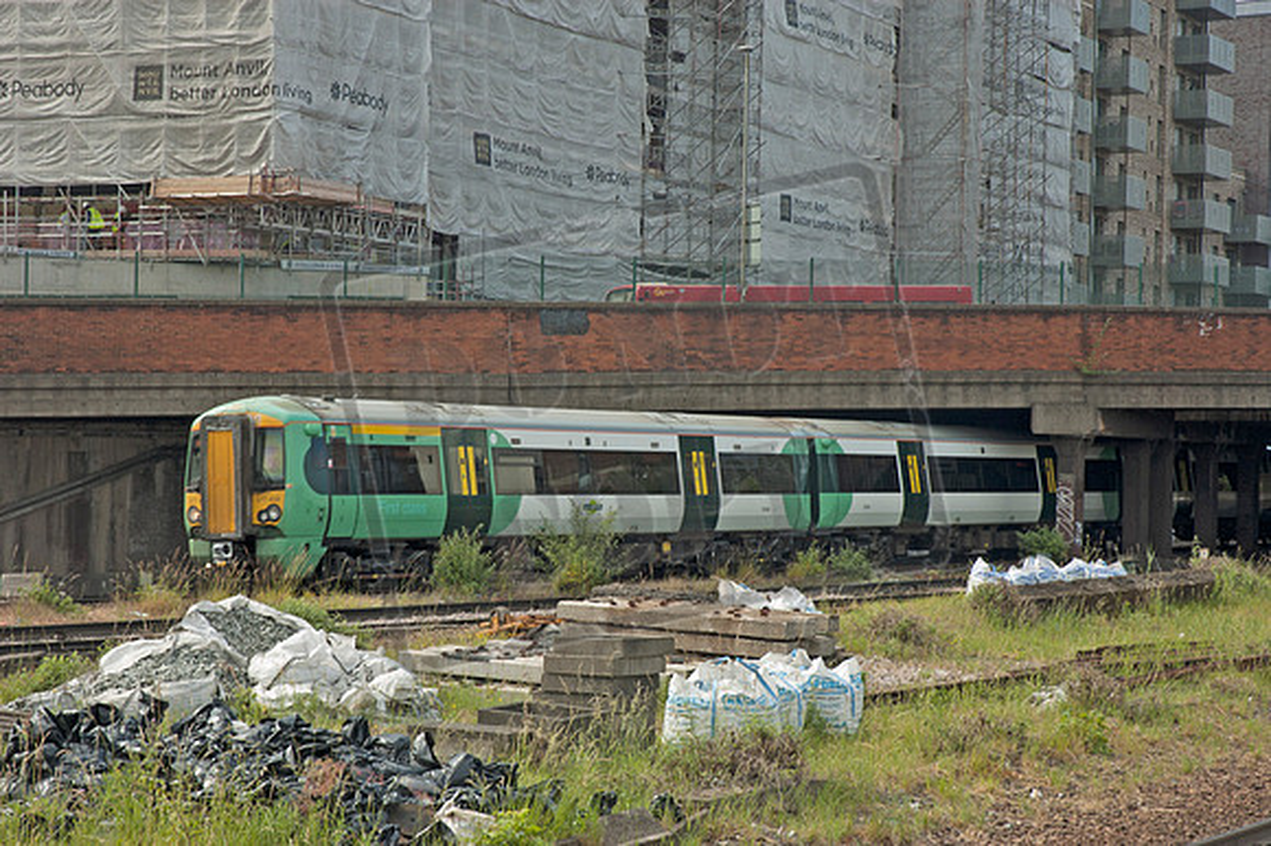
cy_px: 423
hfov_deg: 24.6
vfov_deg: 16.5
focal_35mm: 82
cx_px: 636
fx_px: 2911
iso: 200
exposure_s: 1/200
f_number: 7.1
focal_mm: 55
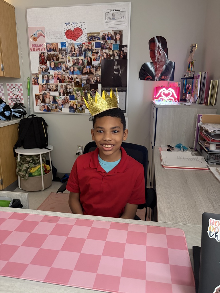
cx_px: 110
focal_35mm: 26
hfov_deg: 53.1
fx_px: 220
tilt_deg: -13.9
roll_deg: -0.2
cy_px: 146
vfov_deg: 67.3
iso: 500
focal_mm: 5.96
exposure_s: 1/57
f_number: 1.6
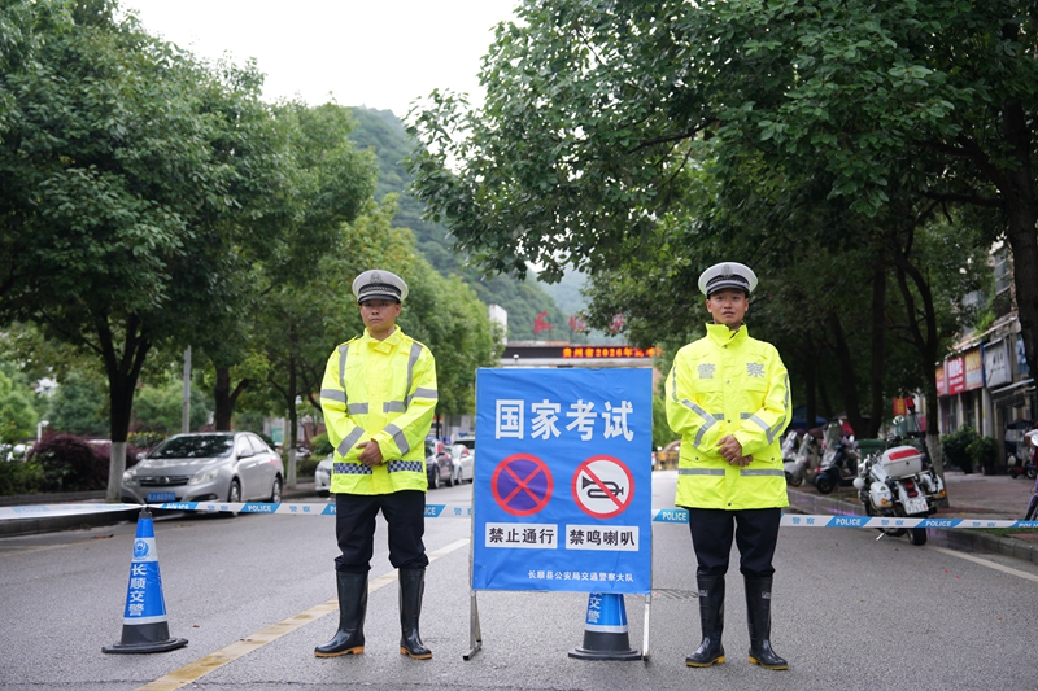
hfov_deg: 43.6
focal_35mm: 45
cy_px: 346
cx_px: 519
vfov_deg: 29.9
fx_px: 1297
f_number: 3.2
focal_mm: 45
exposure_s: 1/40
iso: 160
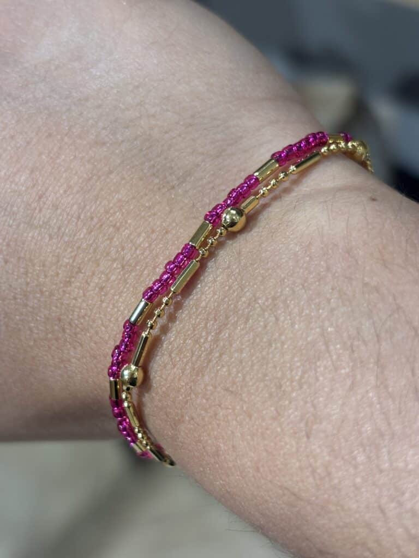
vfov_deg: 36.8
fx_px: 839
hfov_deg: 28.0
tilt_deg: -47.6
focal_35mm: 52
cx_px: 210
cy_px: 279
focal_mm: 5.96
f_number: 1.6
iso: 50
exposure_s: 1/100
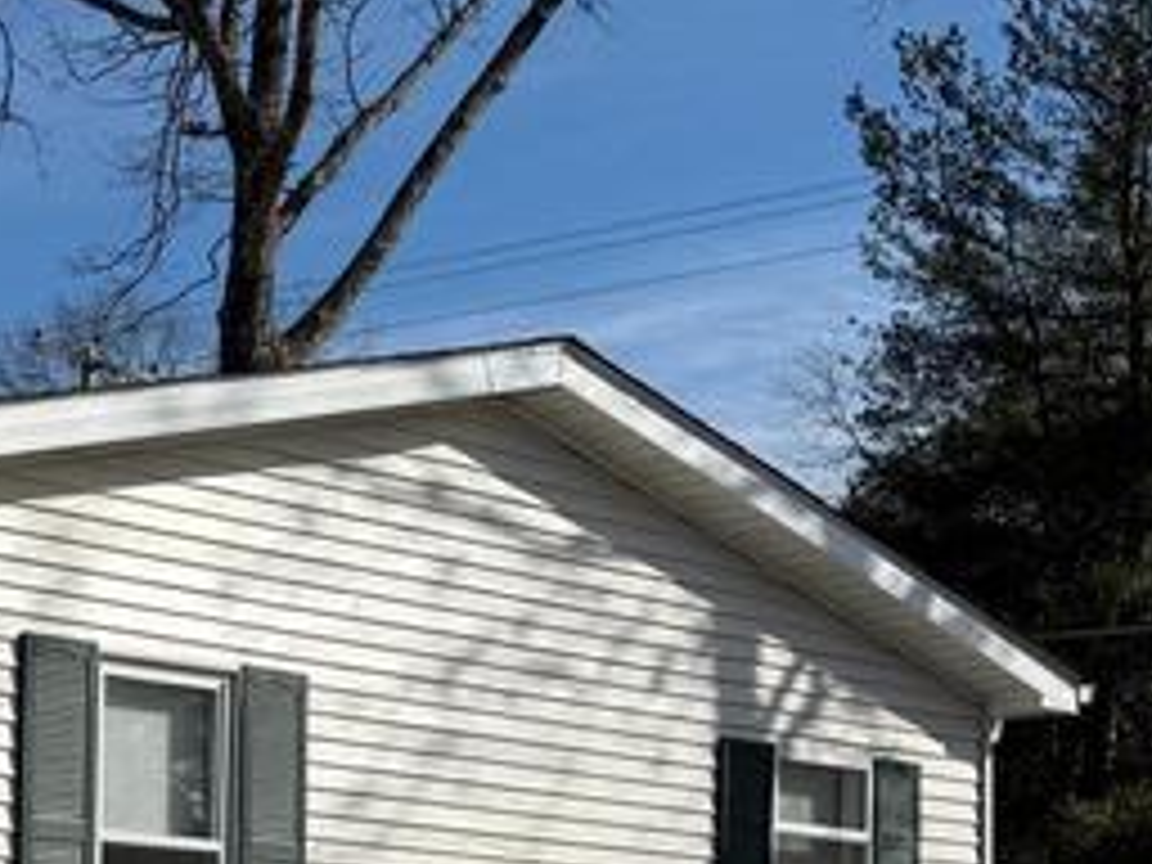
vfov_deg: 15.1
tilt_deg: +3.9
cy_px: 922
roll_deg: -1.2
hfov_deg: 19.0
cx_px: -324
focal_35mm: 96
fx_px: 3195
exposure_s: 1/9091
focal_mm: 6.76
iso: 80
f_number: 1.78
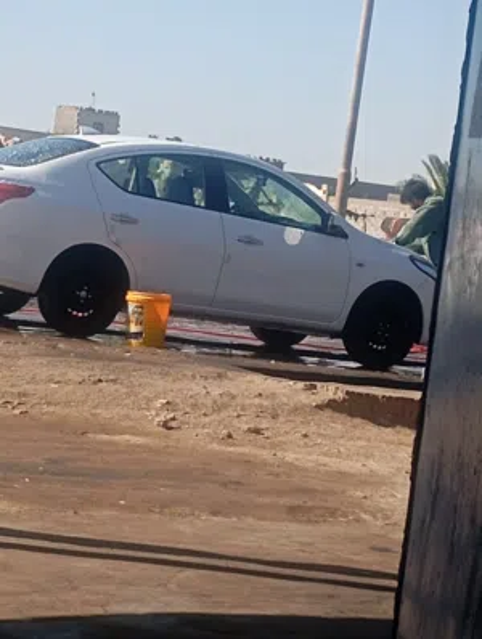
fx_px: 2165
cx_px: 241
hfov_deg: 12.7
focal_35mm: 117
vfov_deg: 16.8
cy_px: 320
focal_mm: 4.22
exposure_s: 1/669
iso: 112
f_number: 1.8
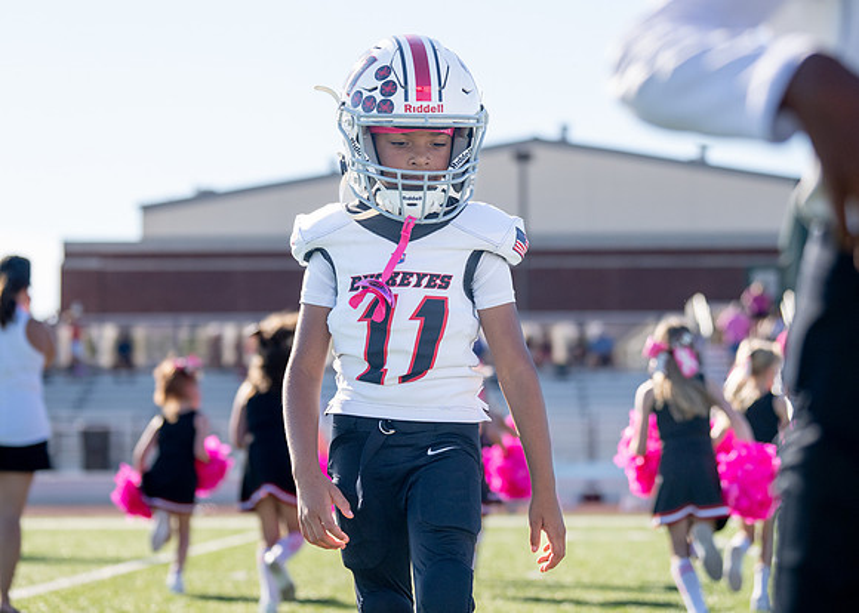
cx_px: 380
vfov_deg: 14.4
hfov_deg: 20.1
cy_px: 249
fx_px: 2424
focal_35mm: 99
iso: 320
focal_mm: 70
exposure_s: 1/3200
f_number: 2.8
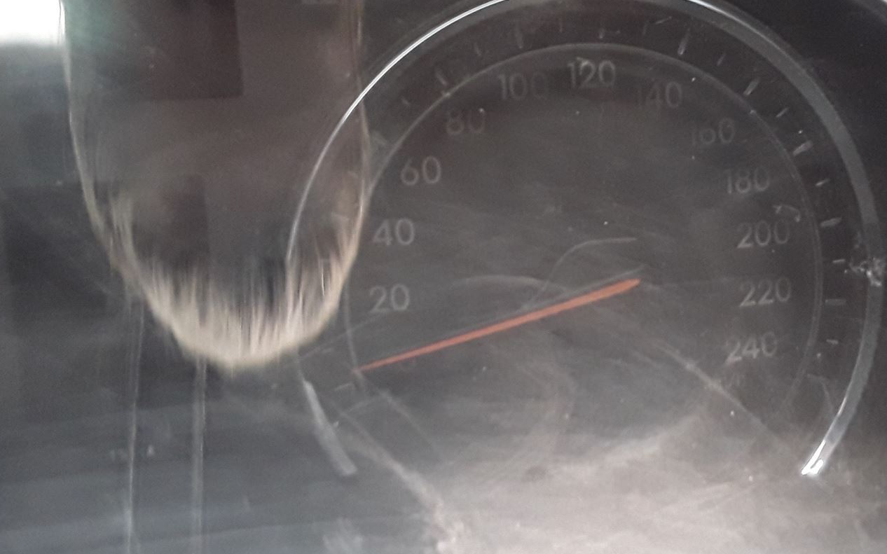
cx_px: 566
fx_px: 1160
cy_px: 256
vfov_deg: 26.9
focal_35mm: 48
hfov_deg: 41.5
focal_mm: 2.91
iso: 160
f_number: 1.9
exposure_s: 1/50
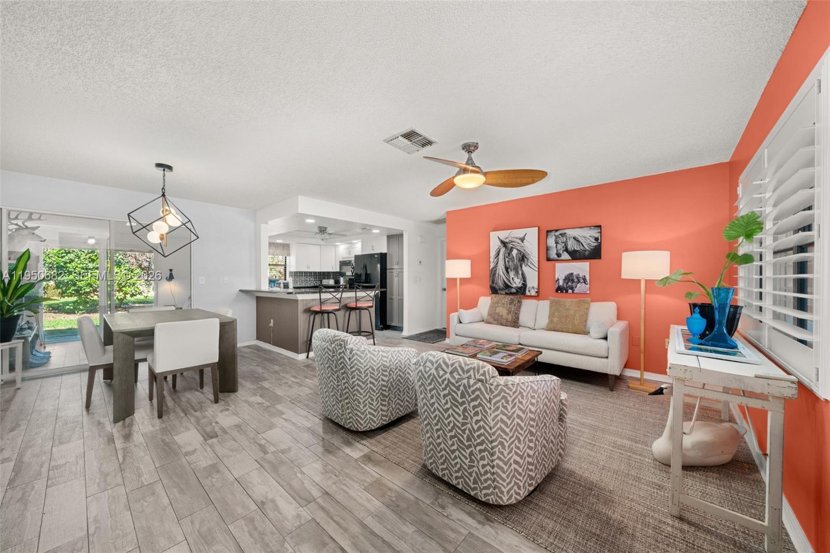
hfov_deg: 112.6
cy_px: 276
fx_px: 277
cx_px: 415
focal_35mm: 12
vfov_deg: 90.0
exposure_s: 1/1.67
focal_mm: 12
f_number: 11
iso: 400
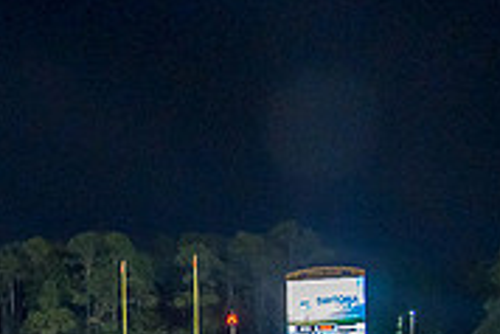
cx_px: -65
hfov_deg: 24.1
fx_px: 1084
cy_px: 354
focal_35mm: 78
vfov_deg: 17.0
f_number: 4
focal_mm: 24
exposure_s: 1/200
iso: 2000
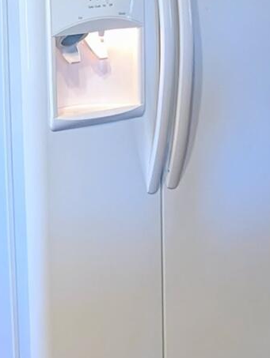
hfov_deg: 13.6
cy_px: 141
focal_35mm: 106
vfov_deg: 18.5
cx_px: -48
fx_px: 1100
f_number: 1.85
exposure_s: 1/111
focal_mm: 6.81
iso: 656
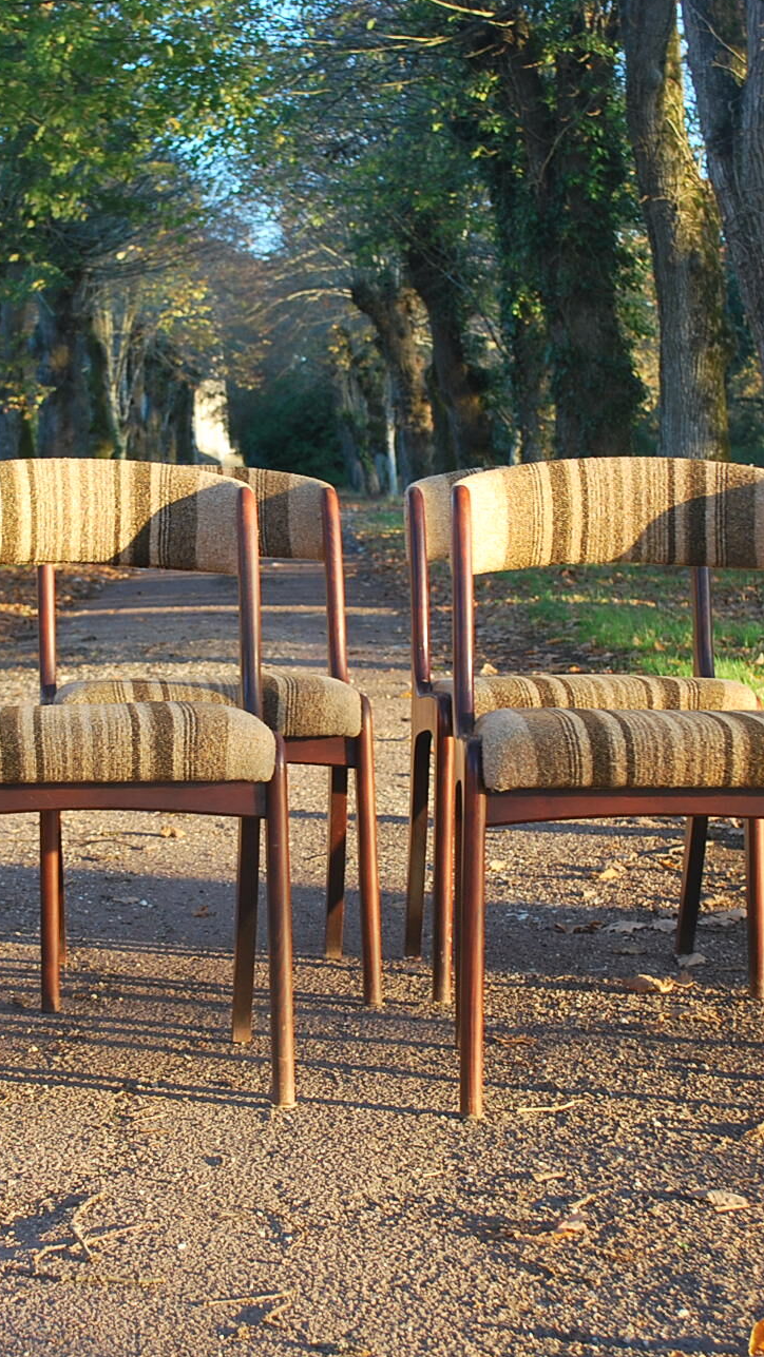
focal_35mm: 71
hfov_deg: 16.9
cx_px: 199
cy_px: 676
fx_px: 2557
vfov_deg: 29.7
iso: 200
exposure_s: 1/60
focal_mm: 30
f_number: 4.8
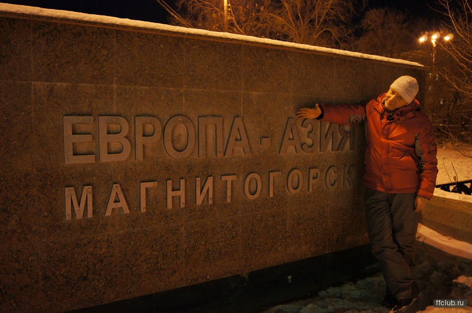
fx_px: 393
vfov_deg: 43.5
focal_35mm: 30
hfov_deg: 62.0
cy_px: 156
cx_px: 236
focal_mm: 20
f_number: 3.5
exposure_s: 1/13
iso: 1600
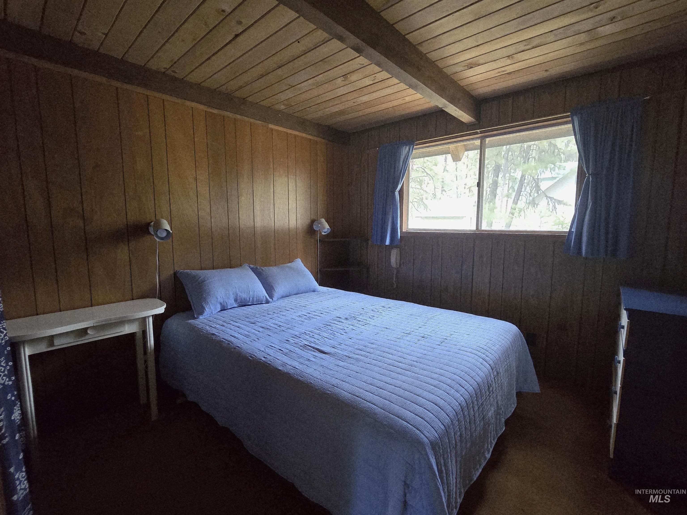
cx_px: 344
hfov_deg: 106.2
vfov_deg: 89.9
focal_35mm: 13
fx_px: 258
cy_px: 258
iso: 1000
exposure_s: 1/60.2
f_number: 2.2
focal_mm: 2.2
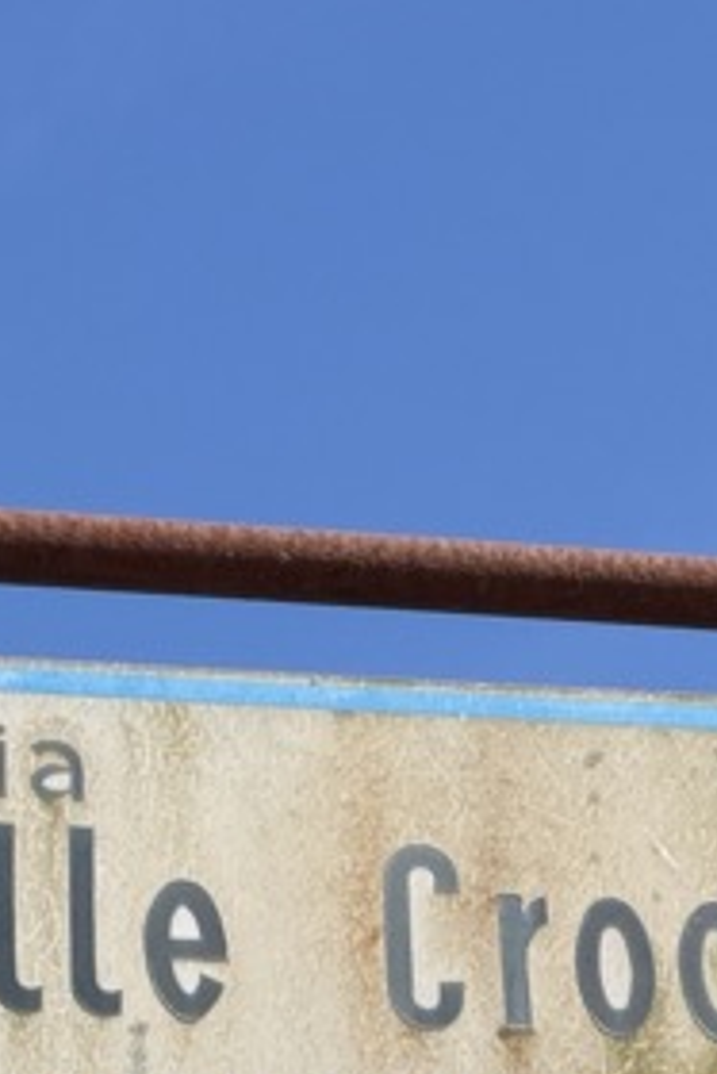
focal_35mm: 114
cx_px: 276
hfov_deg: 12.0
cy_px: 1807
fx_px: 3401
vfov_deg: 15.8
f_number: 1.9
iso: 40
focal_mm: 2.71
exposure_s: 1/904
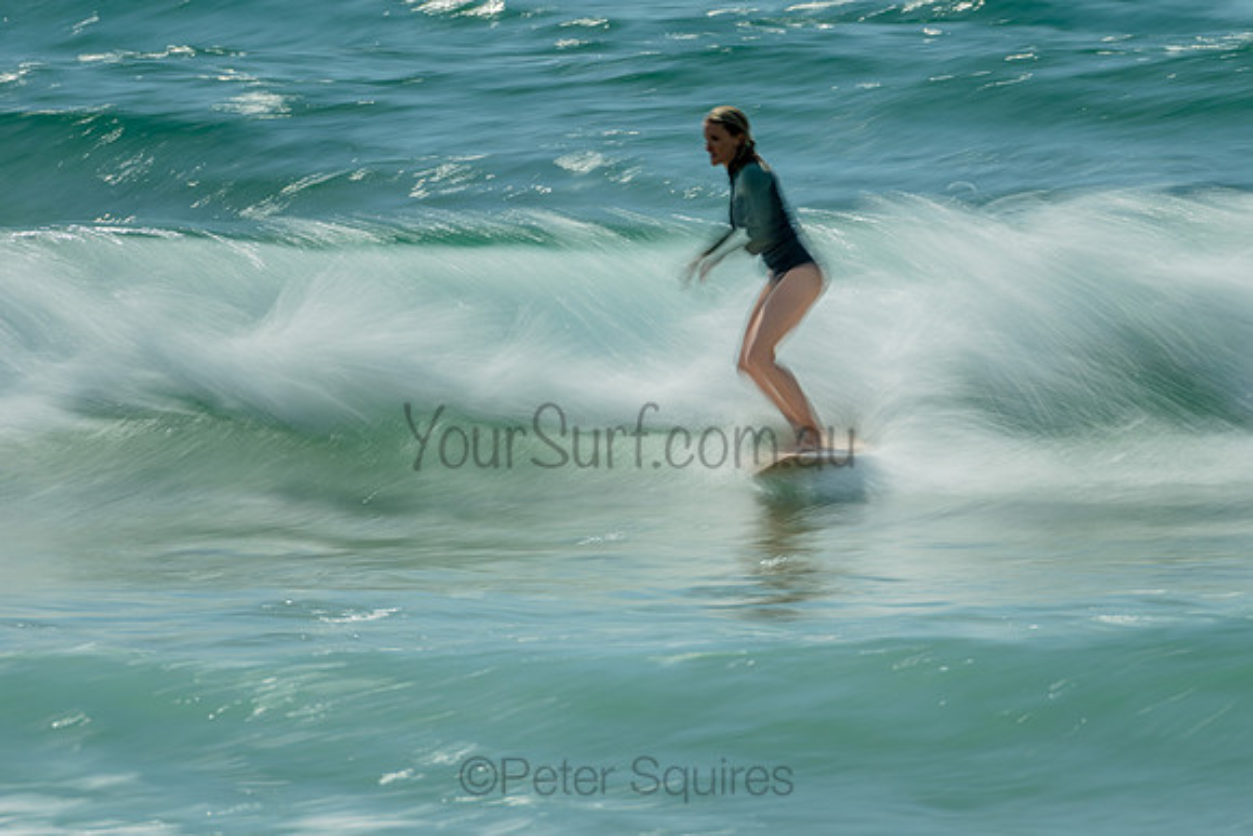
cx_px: 768
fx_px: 21341
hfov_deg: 3.4
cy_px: 367
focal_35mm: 613
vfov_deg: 2.2
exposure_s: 1/6
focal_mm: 500
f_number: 9
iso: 64
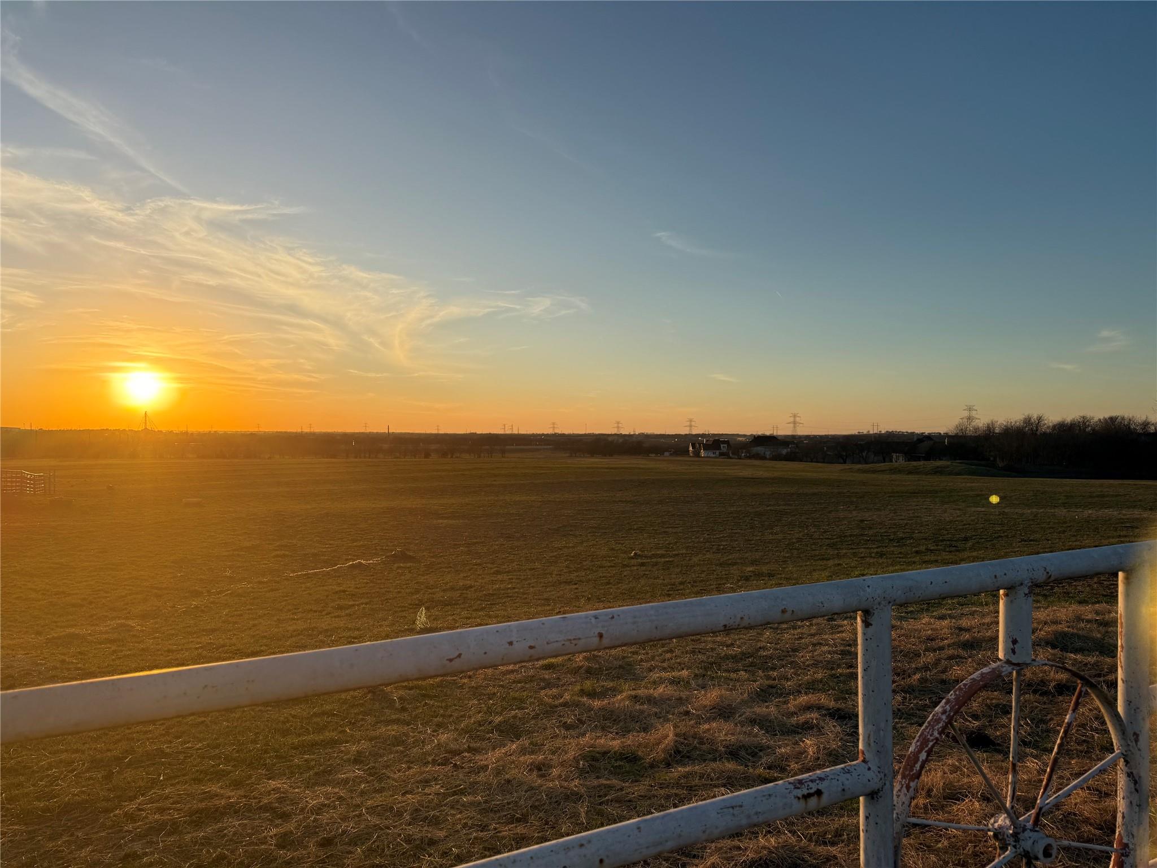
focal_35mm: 24
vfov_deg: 56.8
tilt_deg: +0.4
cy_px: 434
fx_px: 802
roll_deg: +0.0
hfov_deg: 71.6
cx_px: 578
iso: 80
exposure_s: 1/3953
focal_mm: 6.76
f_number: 1.78
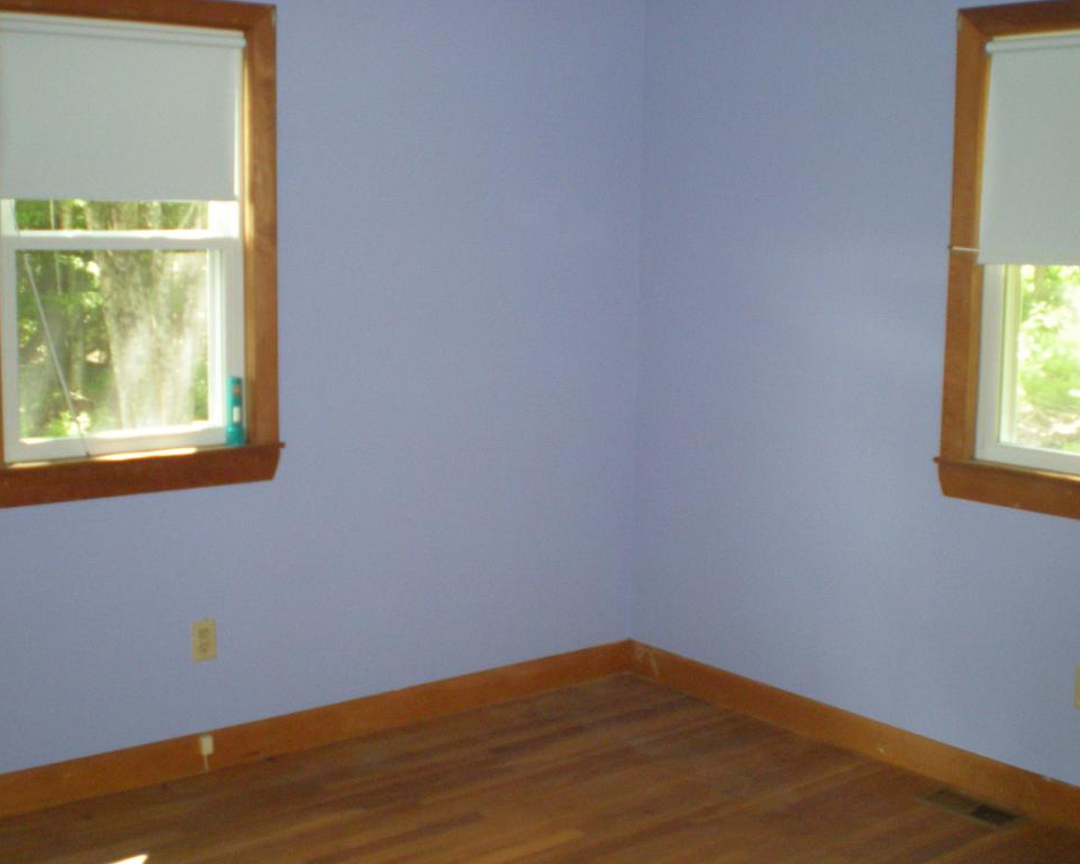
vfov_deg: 37.3
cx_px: 542
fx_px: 1279
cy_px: 430
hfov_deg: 45.8
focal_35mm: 40
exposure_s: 1/60
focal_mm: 6.3
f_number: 3.1
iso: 377
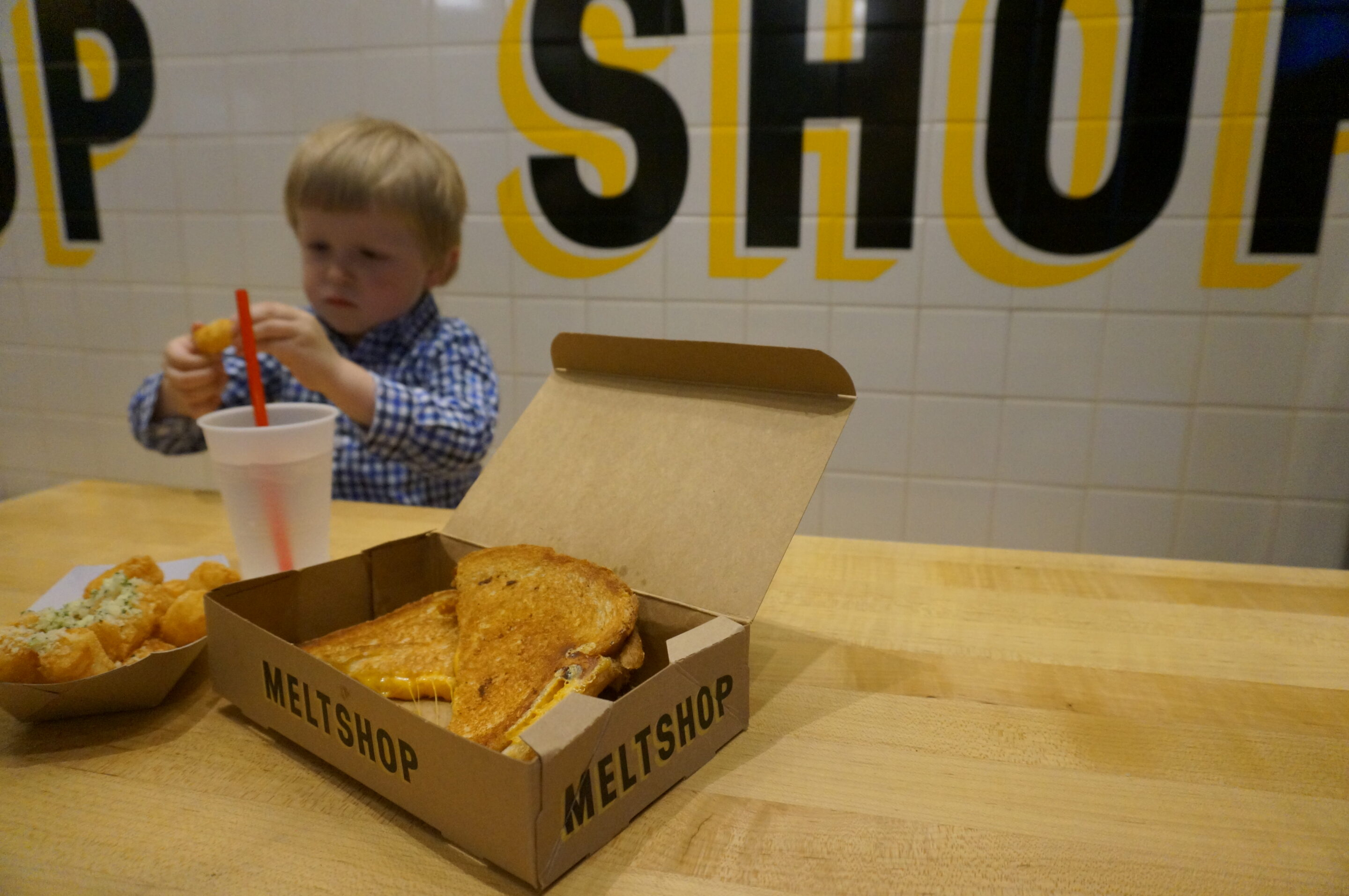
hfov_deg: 73.8
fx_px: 898
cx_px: 674
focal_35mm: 24
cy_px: 448
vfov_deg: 53.0
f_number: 4
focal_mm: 16
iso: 2500
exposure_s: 1/160
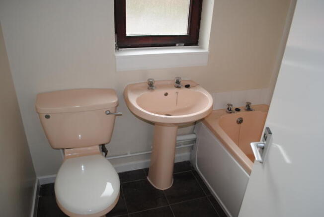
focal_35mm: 27
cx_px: 162
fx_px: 243
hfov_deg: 67.3
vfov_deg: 48.1
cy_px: 108
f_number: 3.5
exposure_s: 1/60
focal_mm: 18
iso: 200
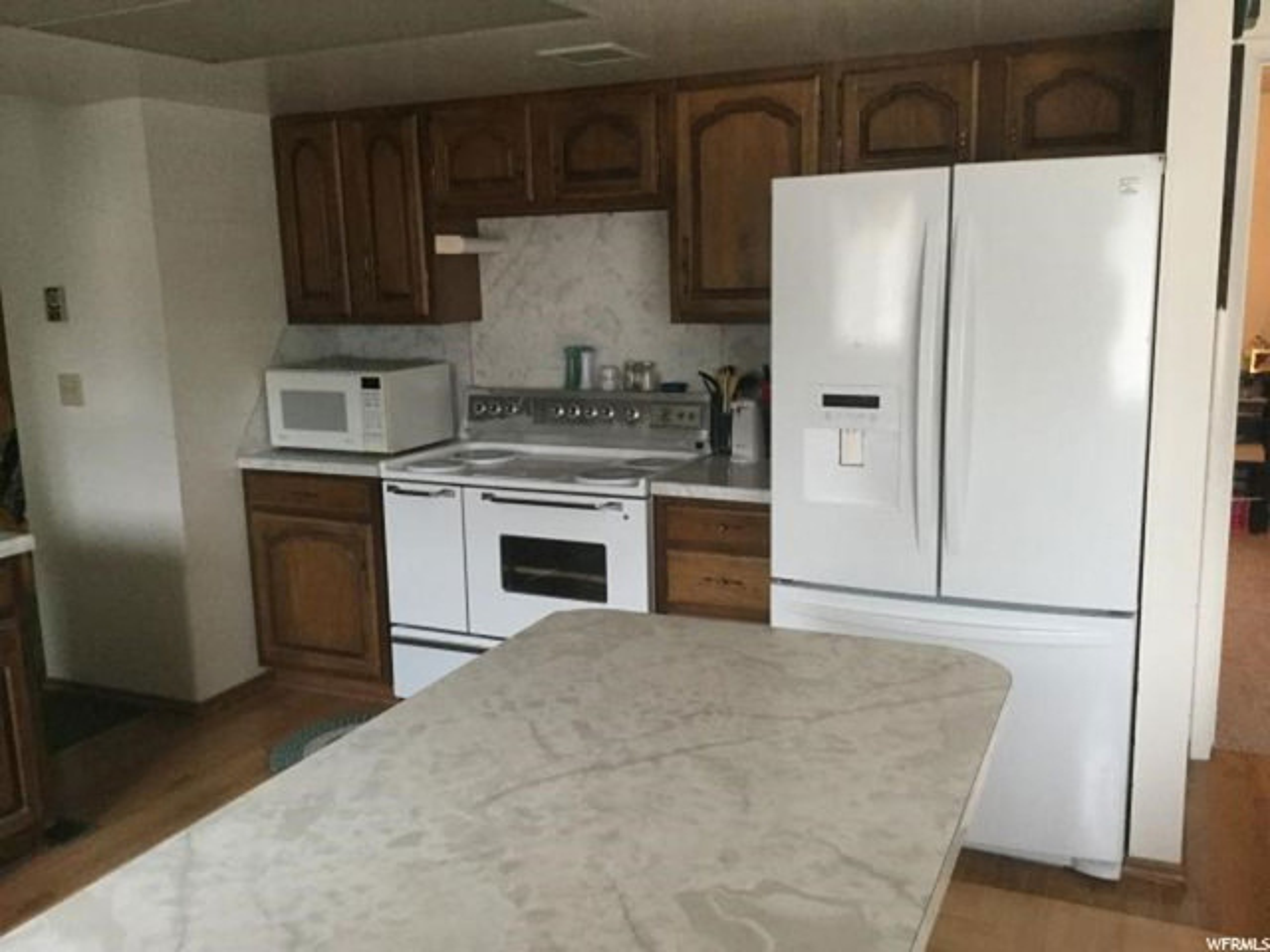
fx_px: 1137
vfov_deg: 45.4
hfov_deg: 58.4
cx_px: 635
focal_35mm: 31
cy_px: 476
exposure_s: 1/30
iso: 160
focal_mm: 3.3
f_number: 2.4
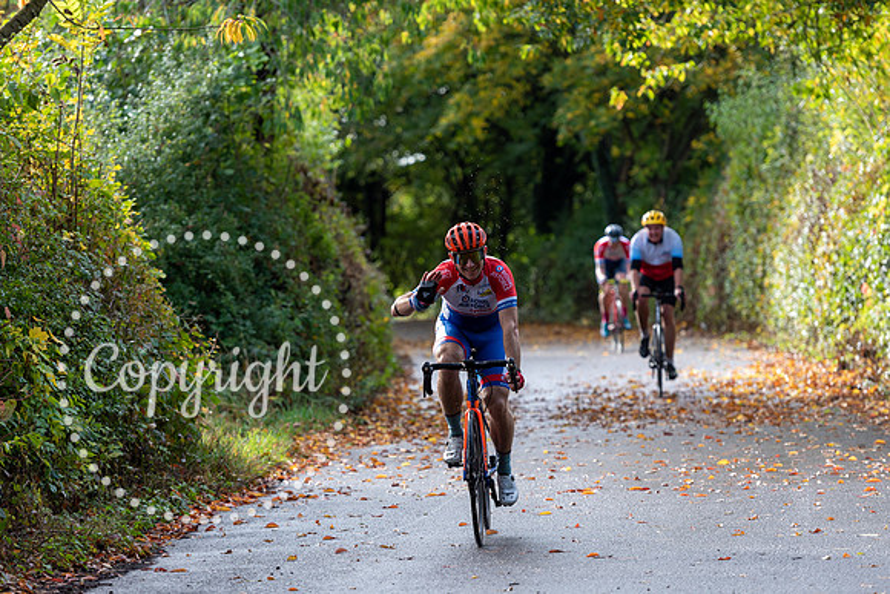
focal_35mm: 155
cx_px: 445
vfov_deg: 8.9
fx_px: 3833
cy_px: 297
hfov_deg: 13.2
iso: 200
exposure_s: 1/400
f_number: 3.5
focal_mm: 155
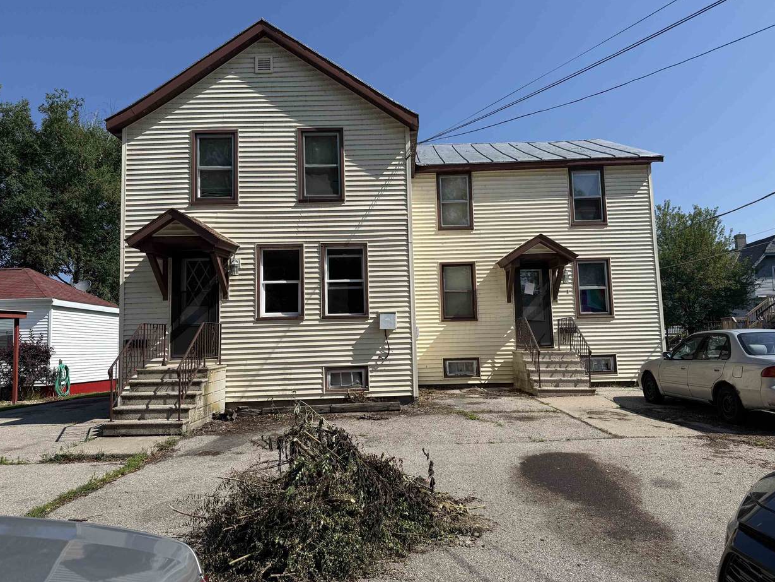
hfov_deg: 69.4
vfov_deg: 54.9
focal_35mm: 25
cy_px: 290
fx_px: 560
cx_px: 399
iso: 80
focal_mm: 6.76
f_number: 1.78
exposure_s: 1/6173
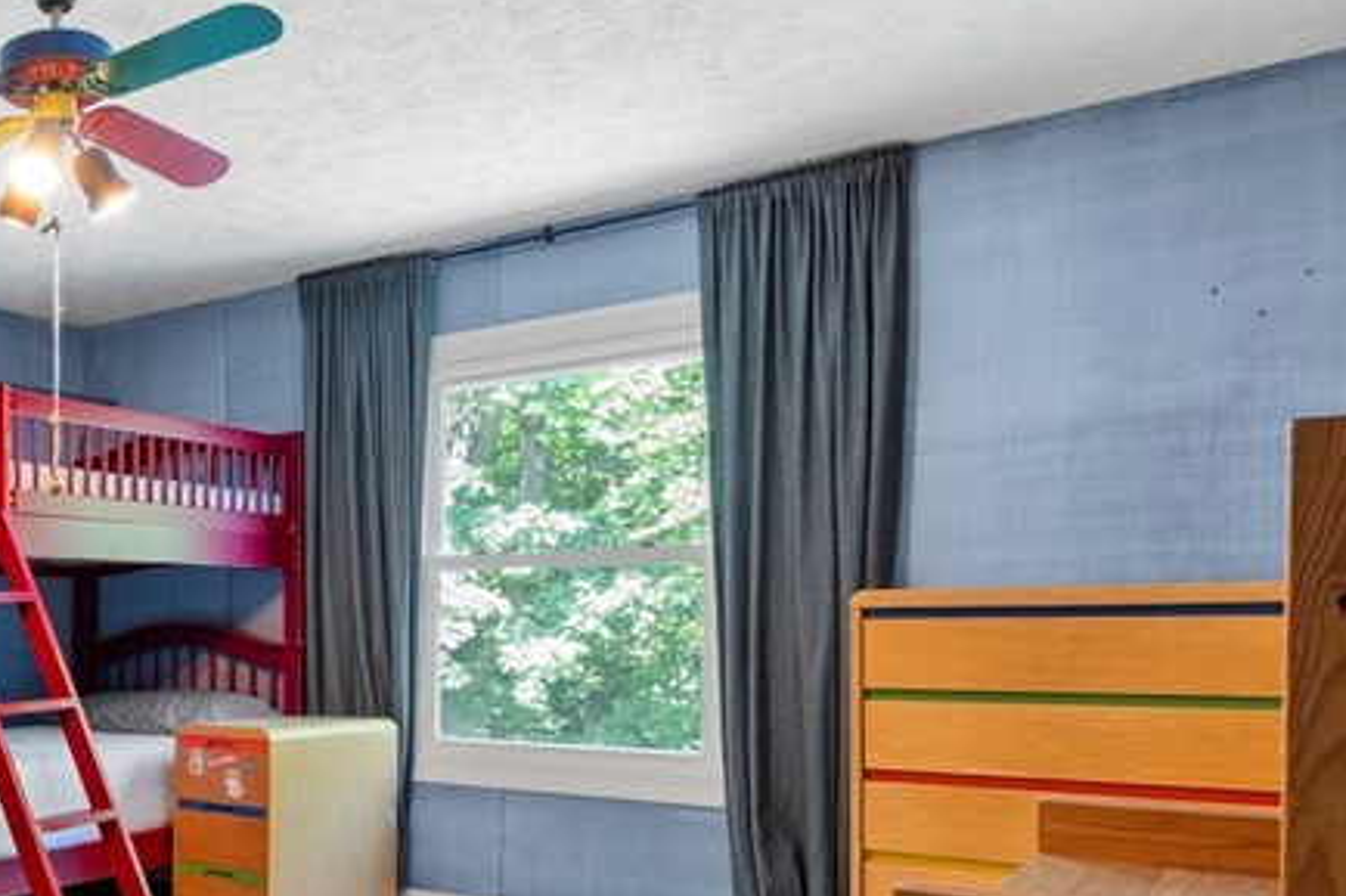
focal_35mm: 35
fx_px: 1308
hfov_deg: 44.8
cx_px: -43
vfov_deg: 37.0
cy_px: 659
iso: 250
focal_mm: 14
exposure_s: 1/2.5
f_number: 9
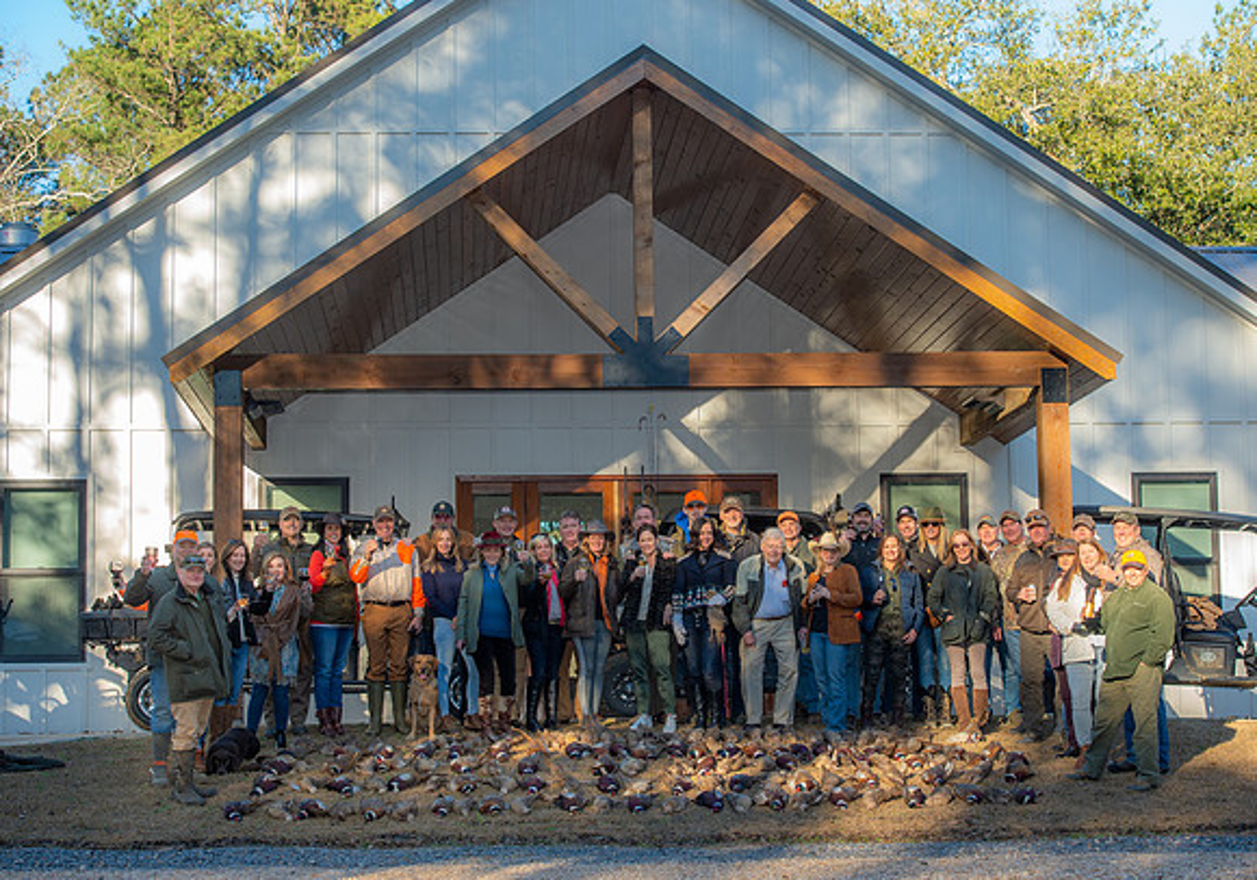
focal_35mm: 74
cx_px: 661
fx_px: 2612
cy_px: 440
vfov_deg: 19.1
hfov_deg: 27.1
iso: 160
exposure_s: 1/125
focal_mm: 70
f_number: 5.6
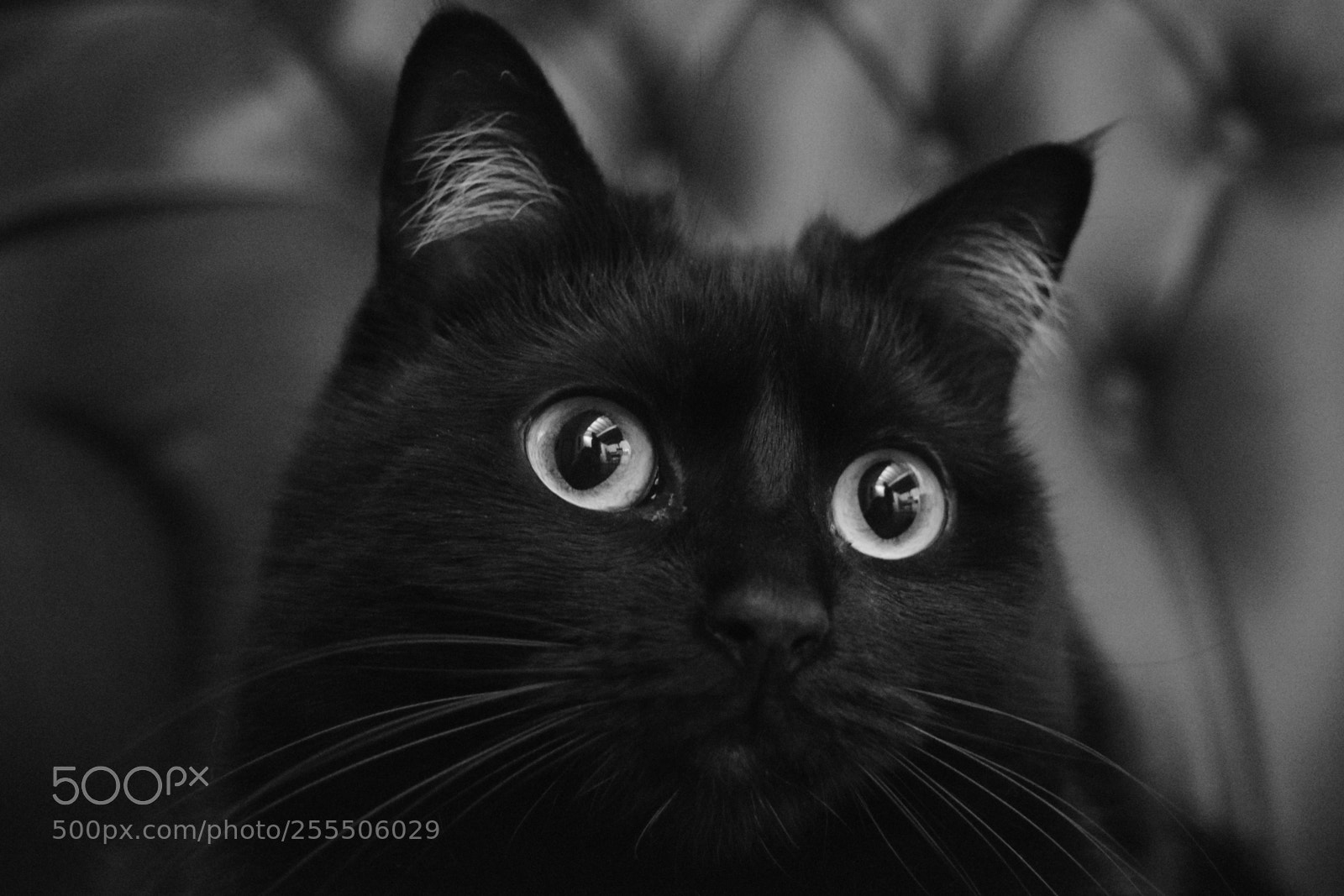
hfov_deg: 35.1
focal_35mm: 57
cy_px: 448
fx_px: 2128
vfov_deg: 23.8
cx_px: 672
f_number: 4.8
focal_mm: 38
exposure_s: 1/15
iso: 12800
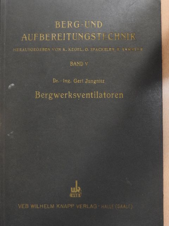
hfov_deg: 29.1
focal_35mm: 50
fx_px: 325
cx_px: 84
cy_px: 113
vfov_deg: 38.2
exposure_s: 1/8
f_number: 4
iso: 500
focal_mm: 9
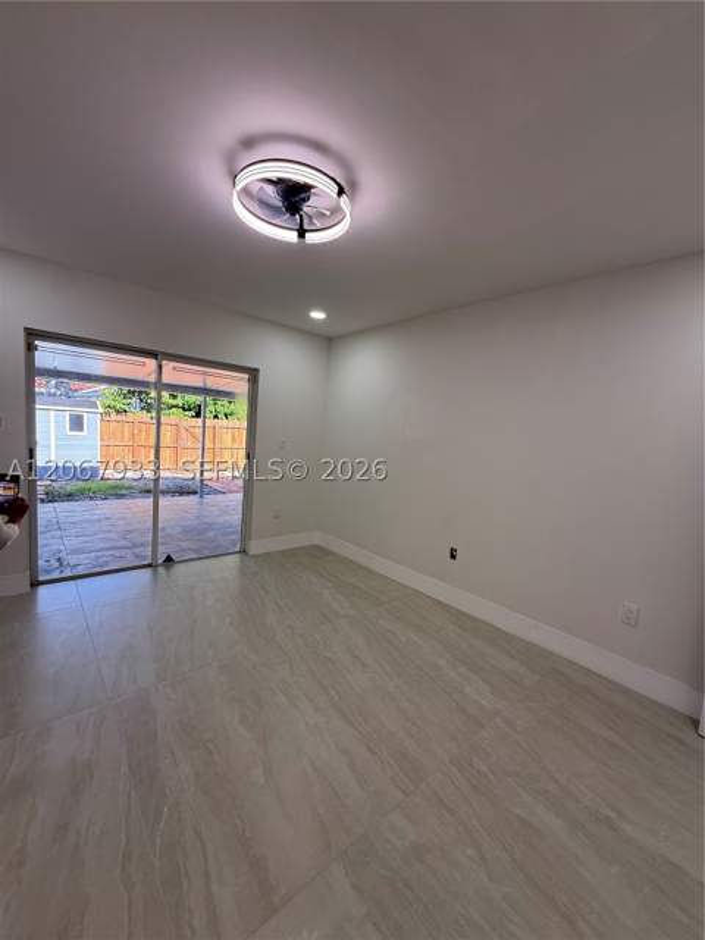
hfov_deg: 85.7
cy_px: 470
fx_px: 380
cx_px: 352
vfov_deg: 102.1
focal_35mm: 14
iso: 64
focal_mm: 2.22
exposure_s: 1/99
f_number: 2.2
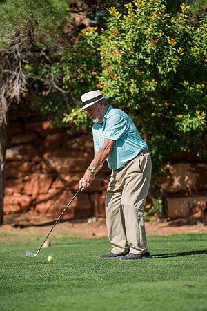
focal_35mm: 104
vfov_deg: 19.6
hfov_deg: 13.2
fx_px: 897
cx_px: 104
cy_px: 156
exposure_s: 1/4000
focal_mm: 104
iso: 250
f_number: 2.8
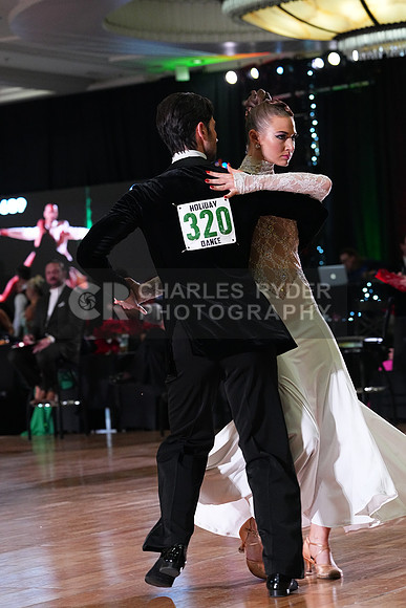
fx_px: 1775
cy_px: 304
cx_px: 203
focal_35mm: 105
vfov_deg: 19.5
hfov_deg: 13.0
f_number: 5
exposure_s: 1/400
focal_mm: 105
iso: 6400
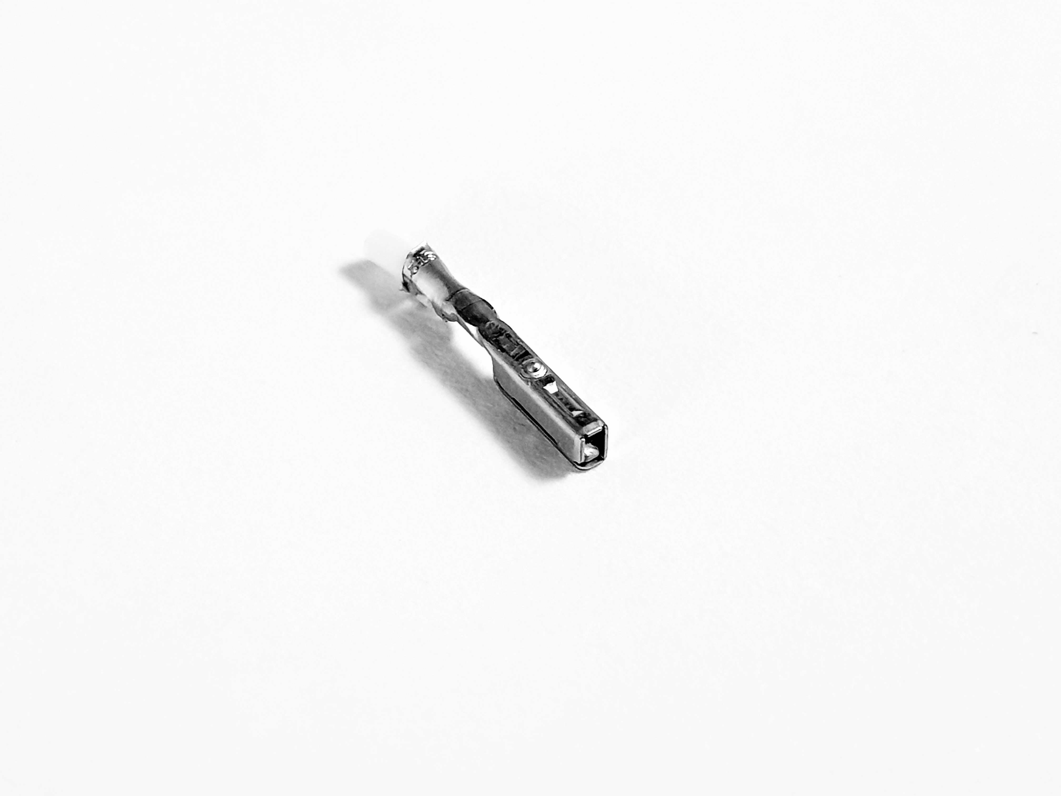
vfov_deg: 53.1
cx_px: 530
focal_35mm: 26
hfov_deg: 67.3
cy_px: 398
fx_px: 797
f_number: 2.4
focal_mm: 4.3
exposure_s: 1/50
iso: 125
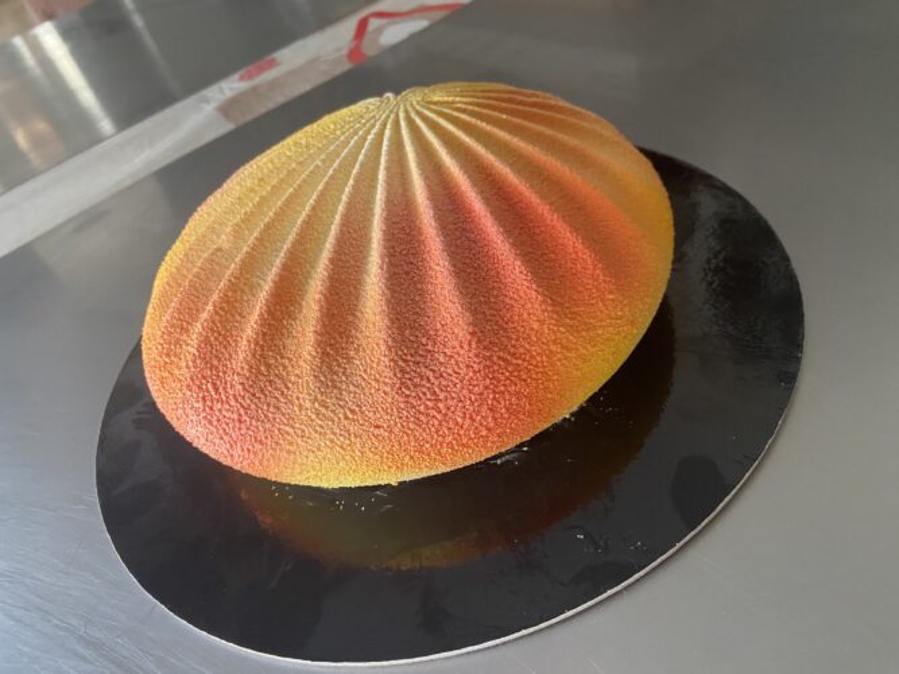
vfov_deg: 53.0
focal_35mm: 26
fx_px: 675
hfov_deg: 67.3
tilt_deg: -42.0
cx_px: 450
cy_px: 337
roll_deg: +19.5
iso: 250
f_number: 1.8
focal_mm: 4.25
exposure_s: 1/50
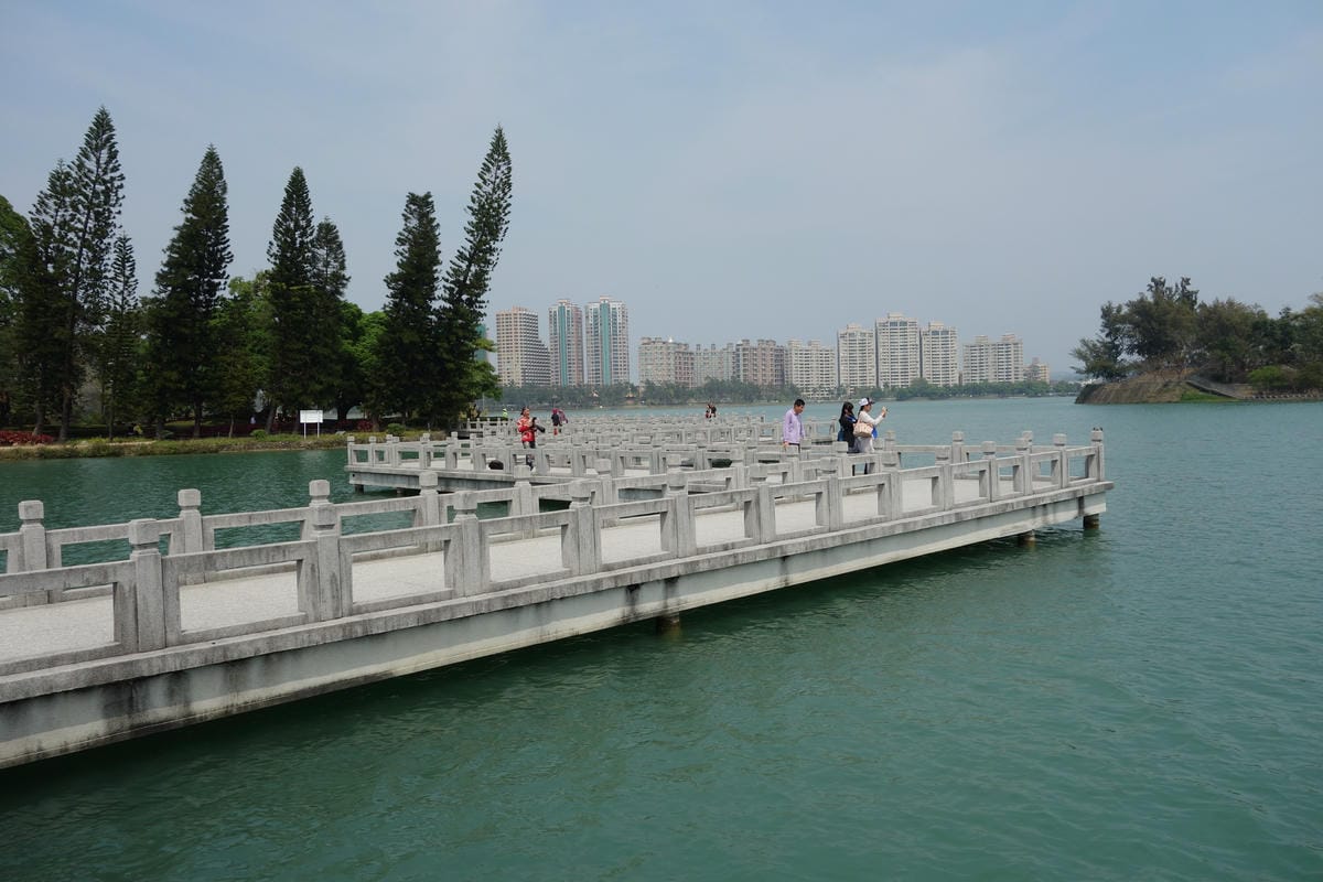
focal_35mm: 28
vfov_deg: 46.4
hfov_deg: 65.5
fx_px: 1029
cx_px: 662
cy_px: 441
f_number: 5.6
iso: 125
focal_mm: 10.4
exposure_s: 1/800
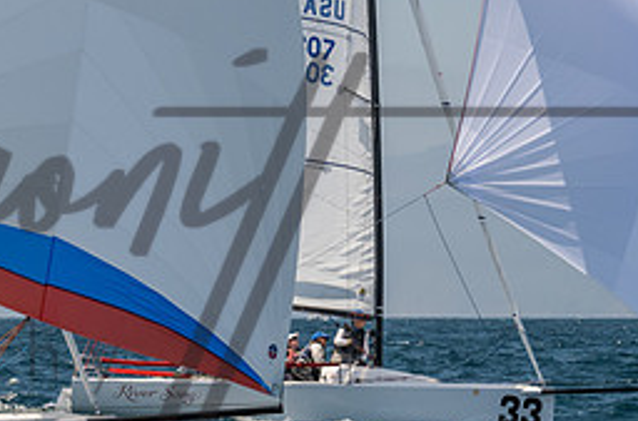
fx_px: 4276
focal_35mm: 242
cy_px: 332
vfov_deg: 5.6
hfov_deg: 8.5
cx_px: 162
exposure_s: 1/640
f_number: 9
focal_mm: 80
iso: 640
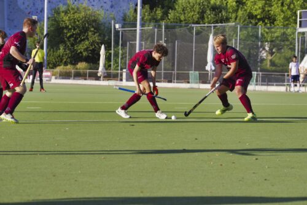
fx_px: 1280
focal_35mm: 150
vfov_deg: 9.2
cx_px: 154
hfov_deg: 13.7
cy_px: 102
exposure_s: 1/3200
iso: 1600
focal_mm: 150
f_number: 8
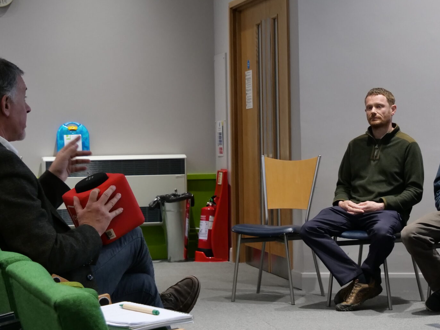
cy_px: 182
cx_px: 287
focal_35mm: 101
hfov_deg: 19.4
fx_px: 1284
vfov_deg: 14.6
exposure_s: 1/60
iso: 800
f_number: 4.6
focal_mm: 27
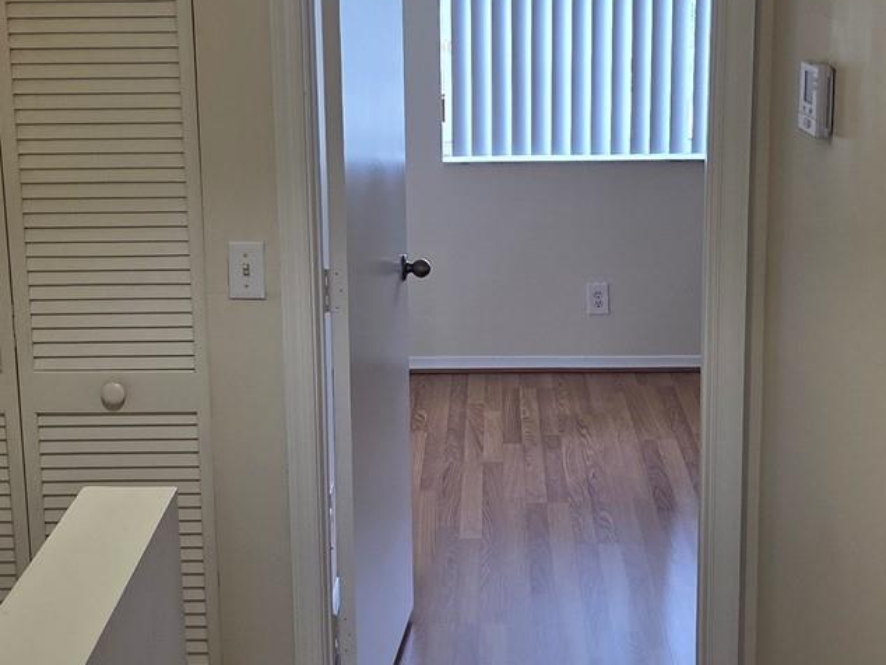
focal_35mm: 58
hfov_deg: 33.2
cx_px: 470
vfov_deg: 25.2
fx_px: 1485
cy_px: 240
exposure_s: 1/120
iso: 100
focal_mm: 5.4
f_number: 1.8
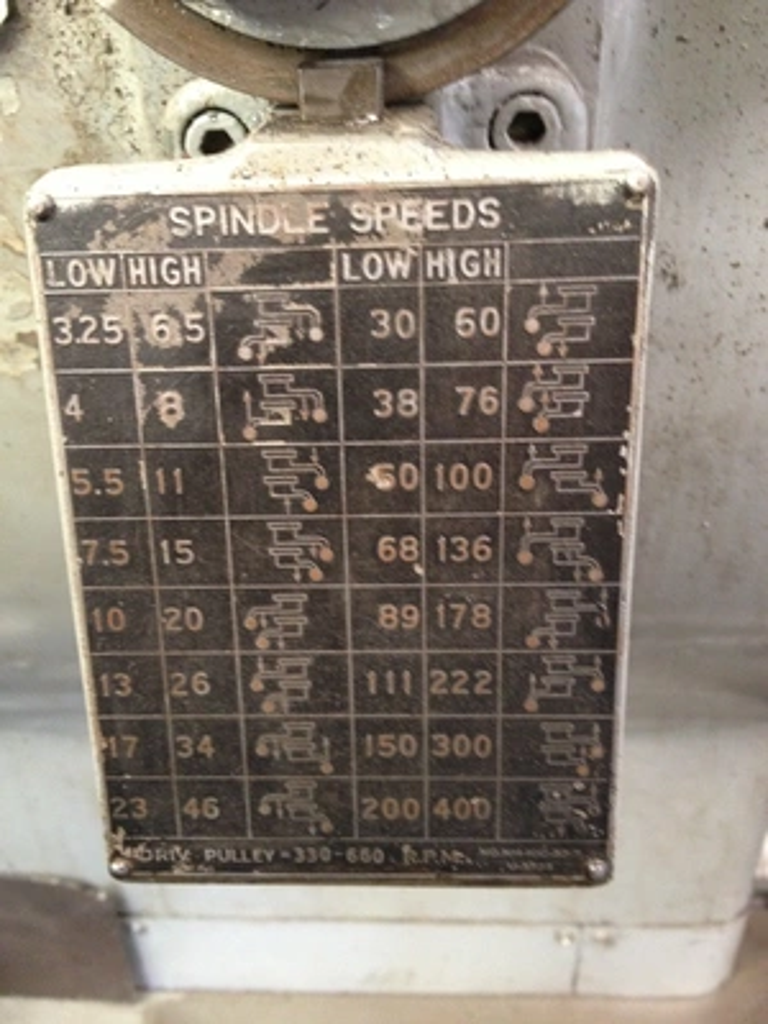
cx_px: 384
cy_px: 512
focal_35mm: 35
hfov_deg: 40.7
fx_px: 1035
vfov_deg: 52.6
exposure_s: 1/20
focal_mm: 4.28
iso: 250
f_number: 2.4
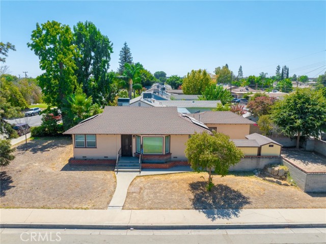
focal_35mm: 24
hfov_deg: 71.6
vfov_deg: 56.8
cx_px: 163
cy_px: 122
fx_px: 226
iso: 110
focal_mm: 12.29
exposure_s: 1/2500
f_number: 2.8
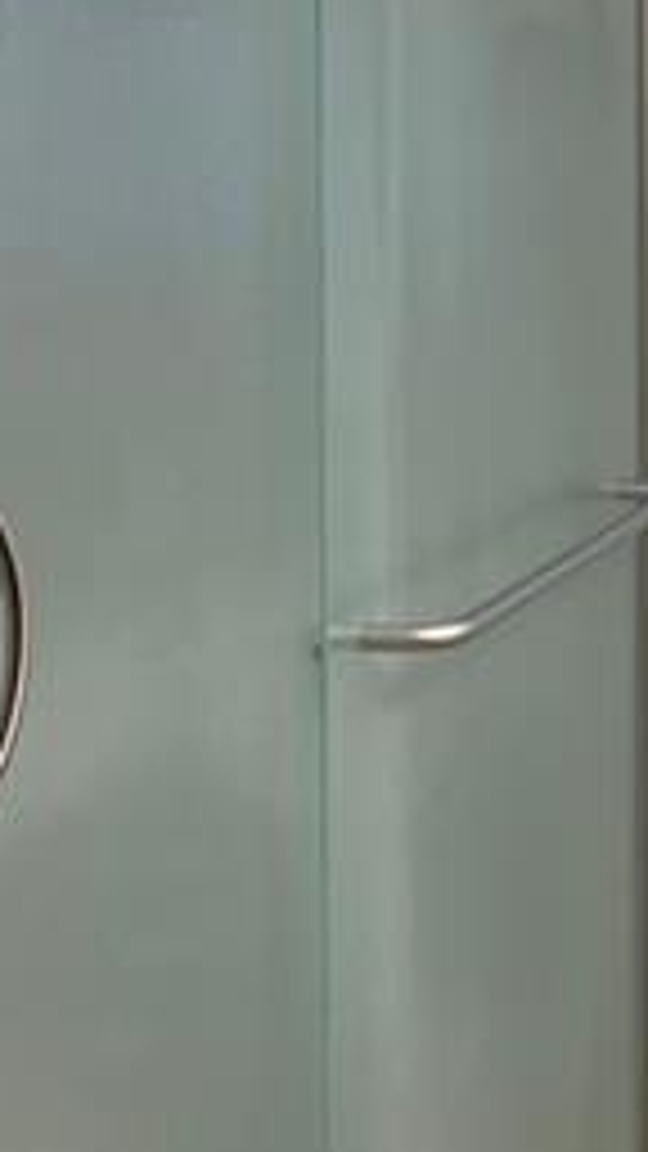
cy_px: 176
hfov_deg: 13.4
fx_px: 2596
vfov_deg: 24.5
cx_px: 994
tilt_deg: -1.4
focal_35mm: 85
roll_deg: +0.1
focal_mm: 4.25
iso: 100
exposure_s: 1/121
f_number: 1.8
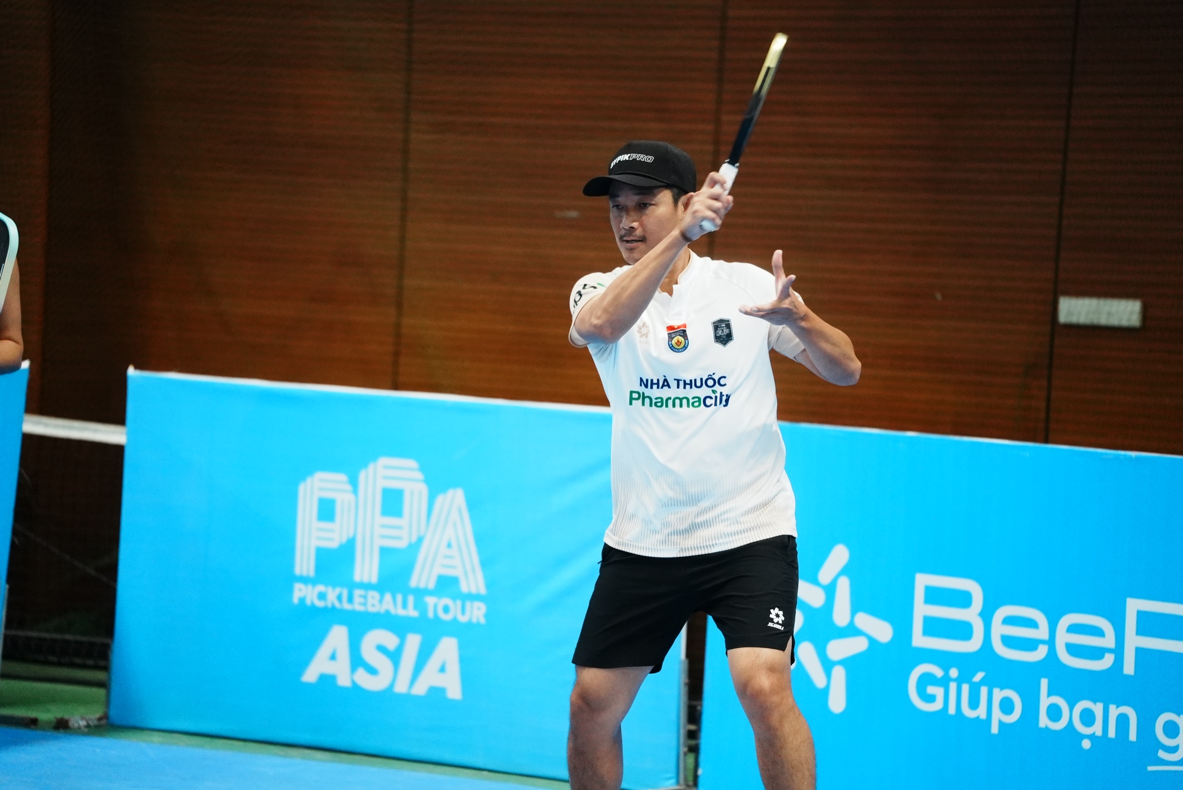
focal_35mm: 141
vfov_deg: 9.7
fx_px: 4636
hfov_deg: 14.5
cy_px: 395
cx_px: 592
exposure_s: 1/640
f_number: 2.8
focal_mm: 141
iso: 6400
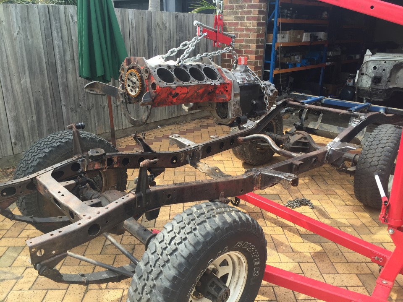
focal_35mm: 29
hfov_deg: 61.7
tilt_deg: -20.4
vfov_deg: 48.2
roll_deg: -1.5
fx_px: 338
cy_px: 151
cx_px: 202
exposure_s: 1/482
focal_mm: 4.15
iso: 32
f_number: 2.2
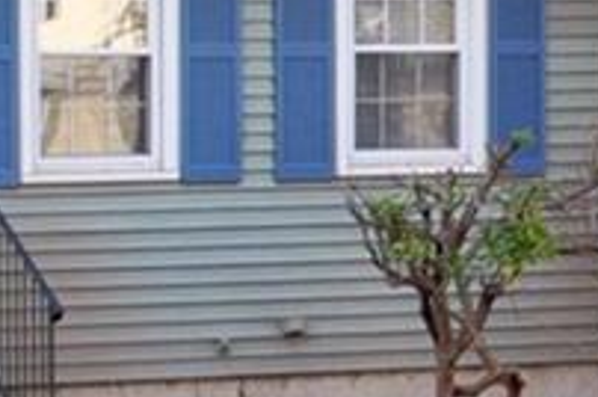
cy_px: 175
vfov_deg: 10.0
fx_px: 2272
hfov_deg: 13.2
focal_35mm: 137
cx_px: -545
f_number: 7.1
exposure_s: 1/320
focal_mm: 18
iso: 400
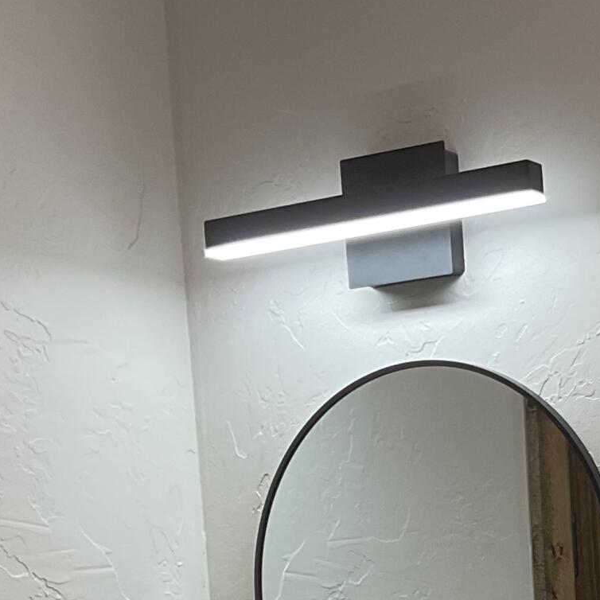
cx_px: 707
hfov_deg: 16.4
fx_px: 2000
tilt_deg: -5.2
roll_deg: +2.7
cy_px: 846
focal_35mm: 102
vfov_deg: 15.9
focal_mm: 3
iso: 40
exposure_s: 1/120
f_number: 1.8
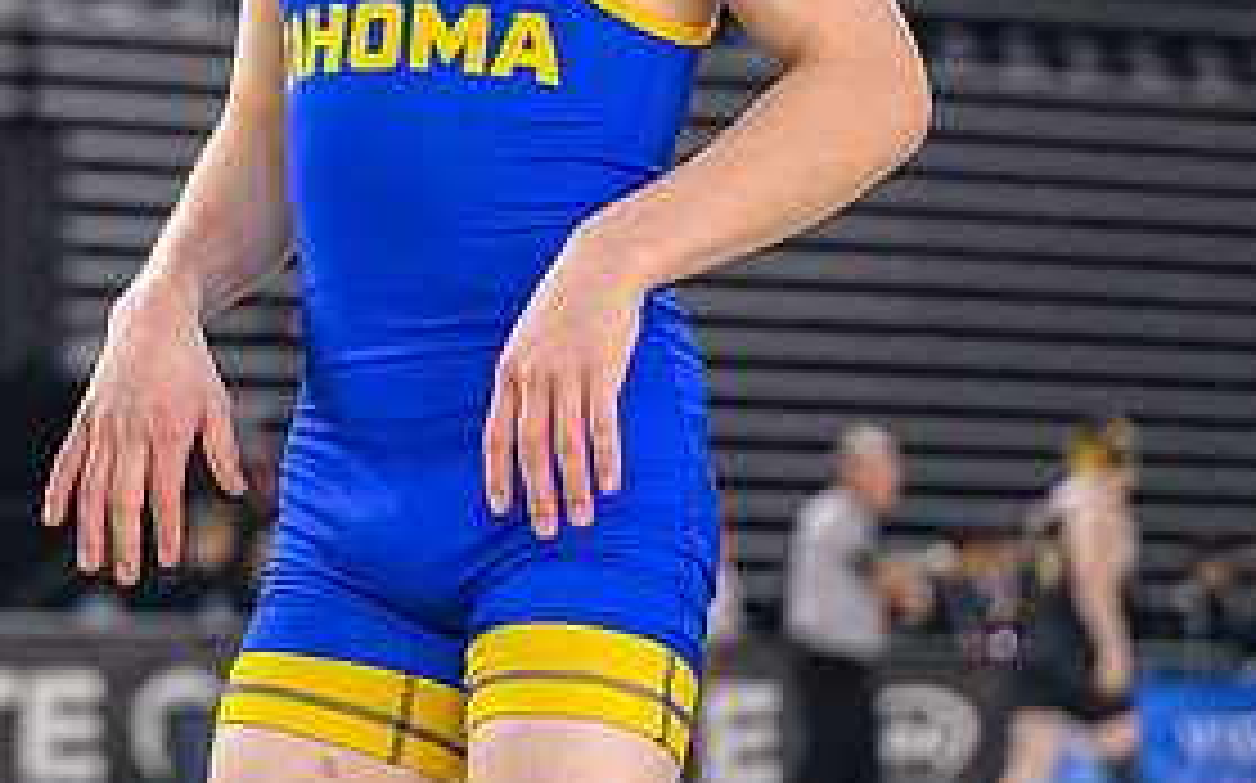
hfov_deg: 11.9
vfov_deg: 7.4
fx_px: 5987
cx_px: 269
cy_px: -32
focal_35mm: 175
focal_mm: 70
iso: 3200
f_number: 2.8
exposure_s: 1/800
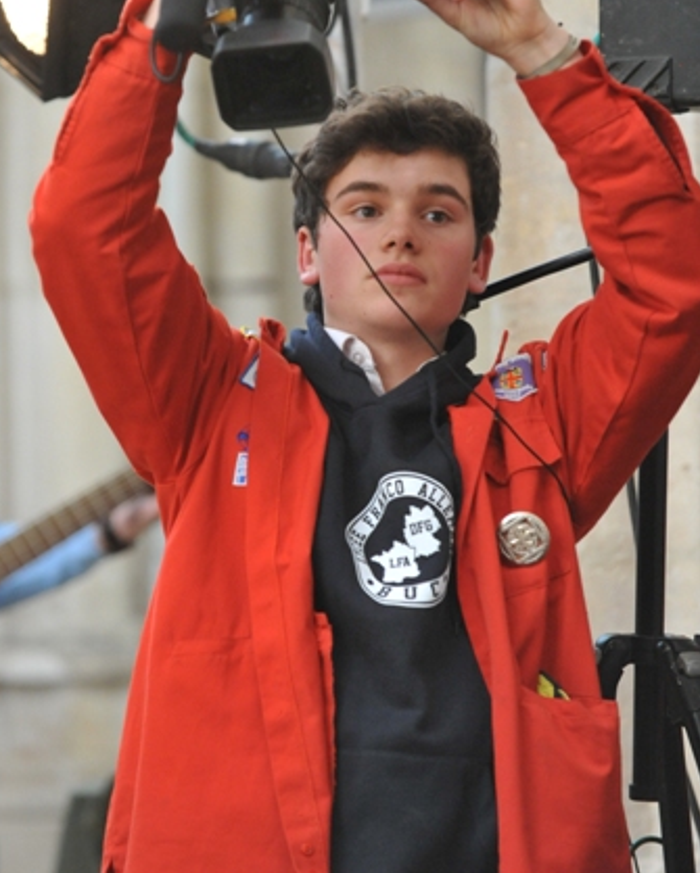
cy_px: 368
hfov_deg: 5.4
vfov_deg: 6.7
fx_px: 7424
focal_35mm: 287
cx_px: 267
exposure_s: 1/100
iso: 3200
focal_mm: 200
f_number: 4
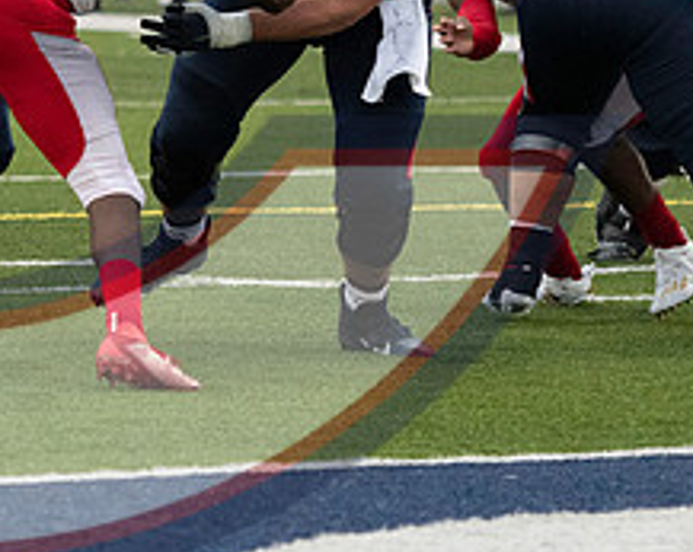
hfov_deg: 4.1
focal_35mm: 471
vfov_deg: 3.3
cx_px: -77
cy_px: -14
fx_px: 9647
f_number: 2.8
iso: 4000
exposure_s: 1/2000
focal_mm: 125
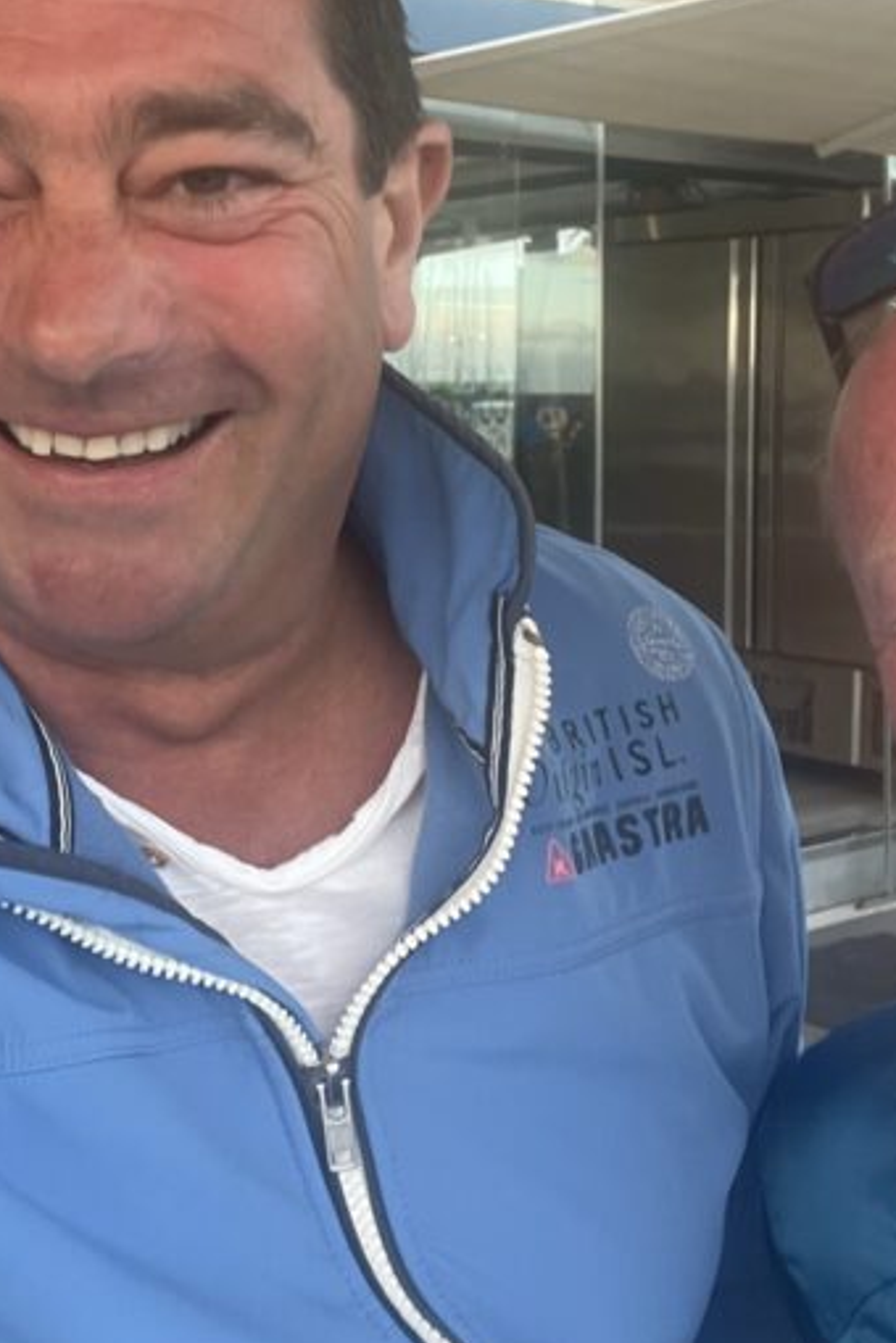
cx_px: 71
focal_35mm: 48
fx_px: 1792
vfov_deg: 40.4
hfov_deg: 27.0
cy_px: 411
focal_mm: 2.71
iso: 100
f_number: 2.2
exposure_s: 1/93
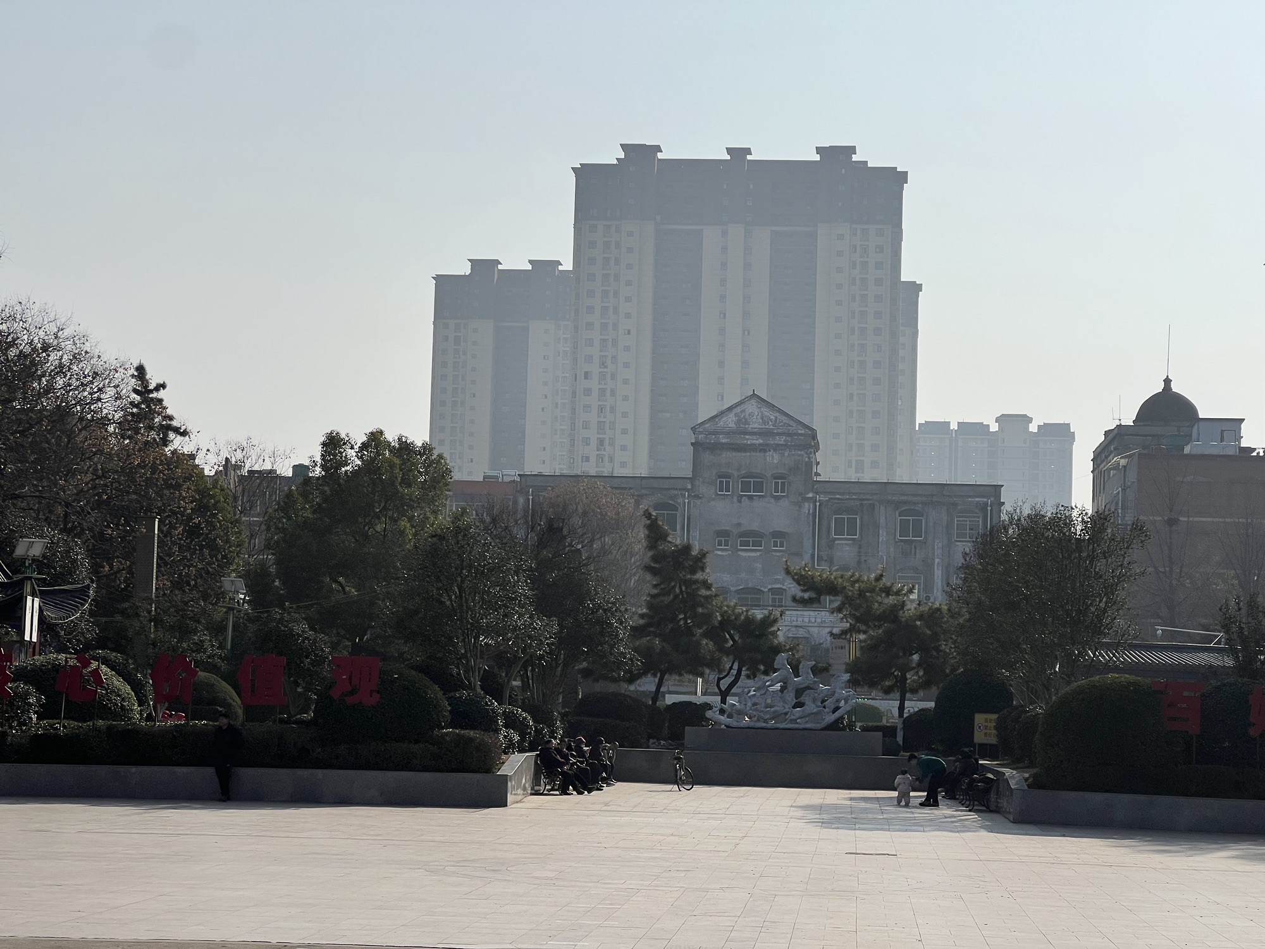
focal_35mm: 77
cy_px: 474
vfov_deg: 19.1
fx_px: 2814
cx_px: 632
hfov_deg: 25.3
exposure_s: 1/2801
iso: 32
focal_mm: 9
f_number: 2.8
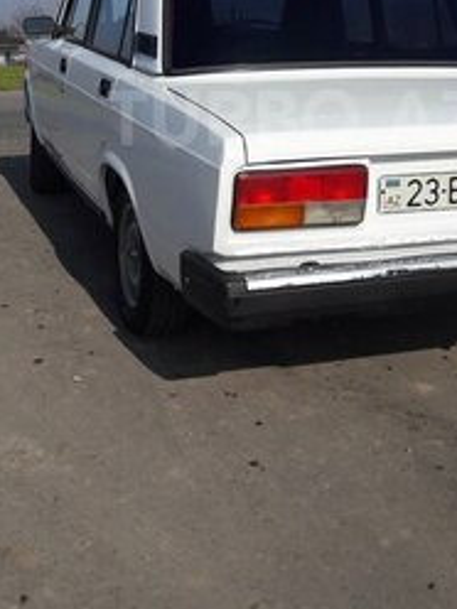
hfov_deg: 26.0
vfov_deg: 33.3
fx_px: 986
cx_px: 295
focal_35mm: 56
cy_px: 118
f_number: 1.9
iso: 40
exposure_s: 1/3279
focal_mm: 3.7
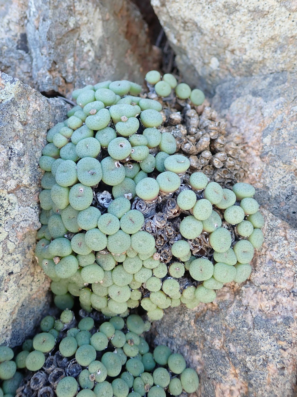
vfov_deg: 60.0
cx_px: 148
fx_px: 343
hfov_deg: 46.8
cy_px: 198
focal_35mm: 30
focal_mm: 5.5
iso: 100
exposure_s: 1/60
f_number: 2.3
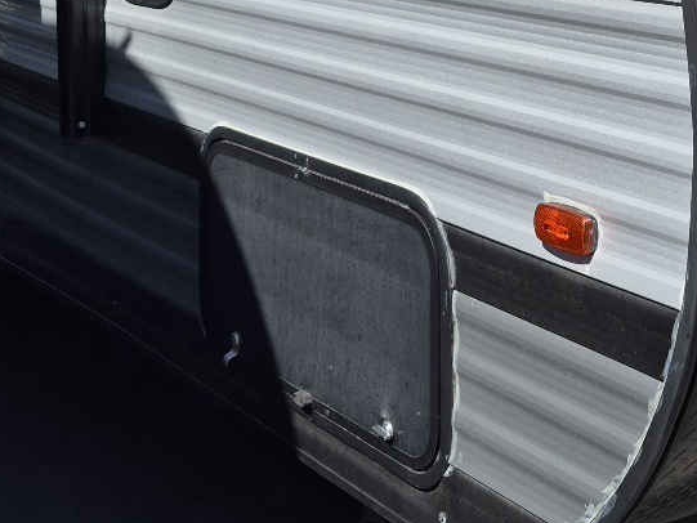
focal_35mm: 68
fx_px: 1369
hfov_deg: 27.7
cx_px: 606
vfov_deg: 20.1
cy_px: -122
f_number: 1.8
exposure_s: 1/10000
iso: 80
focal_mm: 5.4
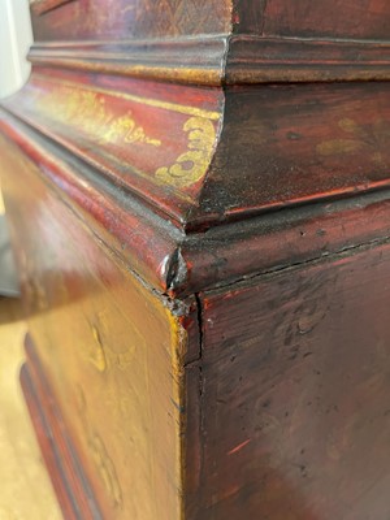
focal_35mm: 26
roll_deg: -0.8
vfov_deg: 67.3
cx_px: 195
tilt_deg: -26.8
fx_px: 391
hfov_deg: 53.1
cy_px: 260
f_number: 1.6
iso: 320
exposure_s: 1/50
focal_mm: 5.1
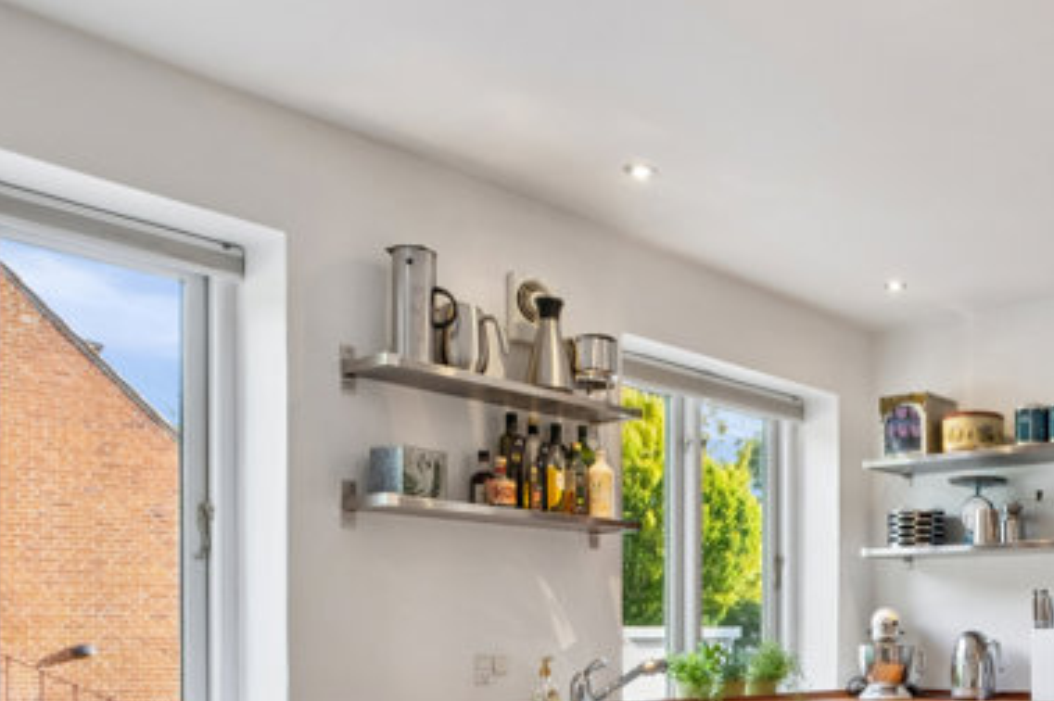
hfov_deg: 45.4
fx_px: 1112
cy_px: 672
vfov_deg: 32.6
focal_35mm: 38
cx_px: 973
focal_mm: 12
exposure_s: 1/8
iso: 250
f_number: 10
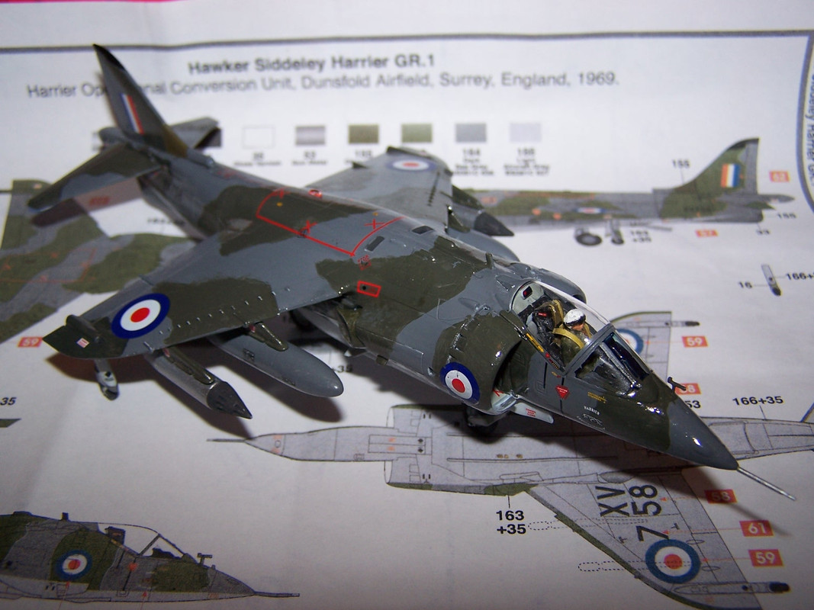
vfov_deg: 37.7
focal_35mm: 38
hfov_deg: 49.0
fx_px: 893
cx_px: 407
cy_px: 305
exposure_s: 1/60
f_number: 2.8
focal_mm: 6.3
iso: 80
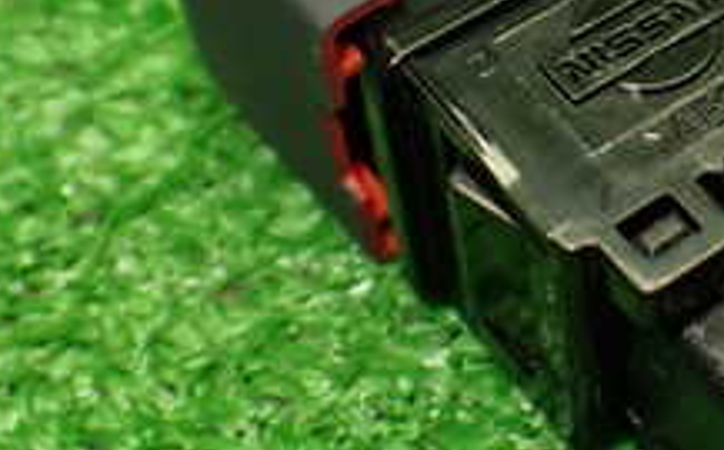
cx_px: 694
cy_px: 133
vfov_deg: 13.8
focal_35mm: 94
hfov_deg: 21.5
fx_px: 1852
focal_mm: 5.79
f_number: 2.4
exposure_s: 1/125
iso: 500
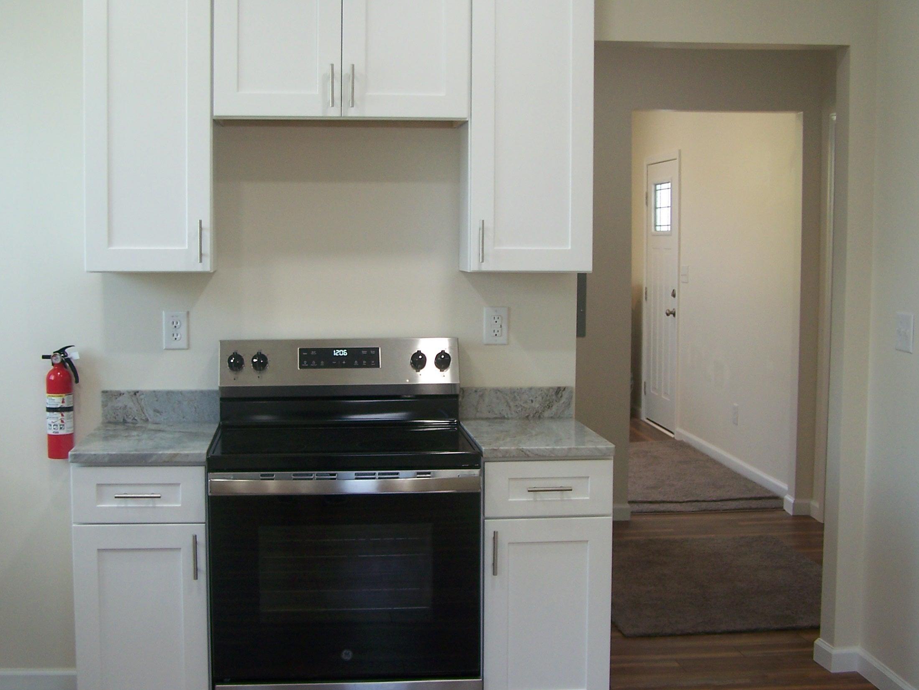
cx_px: 425
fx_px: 1302
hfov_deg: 38.9
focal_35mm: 49
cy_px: 324
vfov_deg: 29.7
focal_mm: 6.3
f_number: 2.8
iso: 80
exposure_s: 1/30
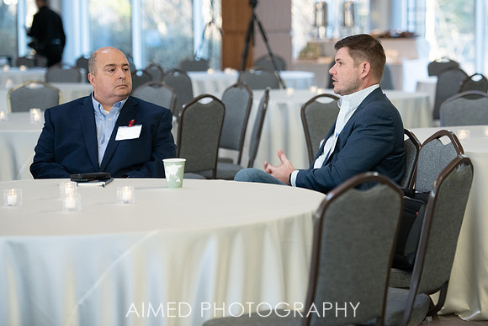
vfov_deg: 10.7
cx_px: 279
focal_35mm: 129
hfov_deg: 15.9
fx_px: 1745
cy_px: 148
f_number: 2.8
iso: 1600
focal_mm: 110
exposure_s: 1/160
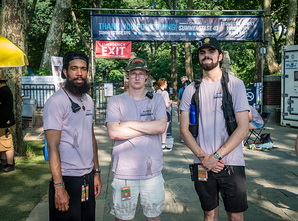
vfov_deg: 34.3
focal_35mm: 42
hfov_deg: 45.2
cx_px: 156
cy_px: 106
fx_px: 358
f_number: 4.5
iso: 160
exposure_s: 1/160
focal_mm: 36
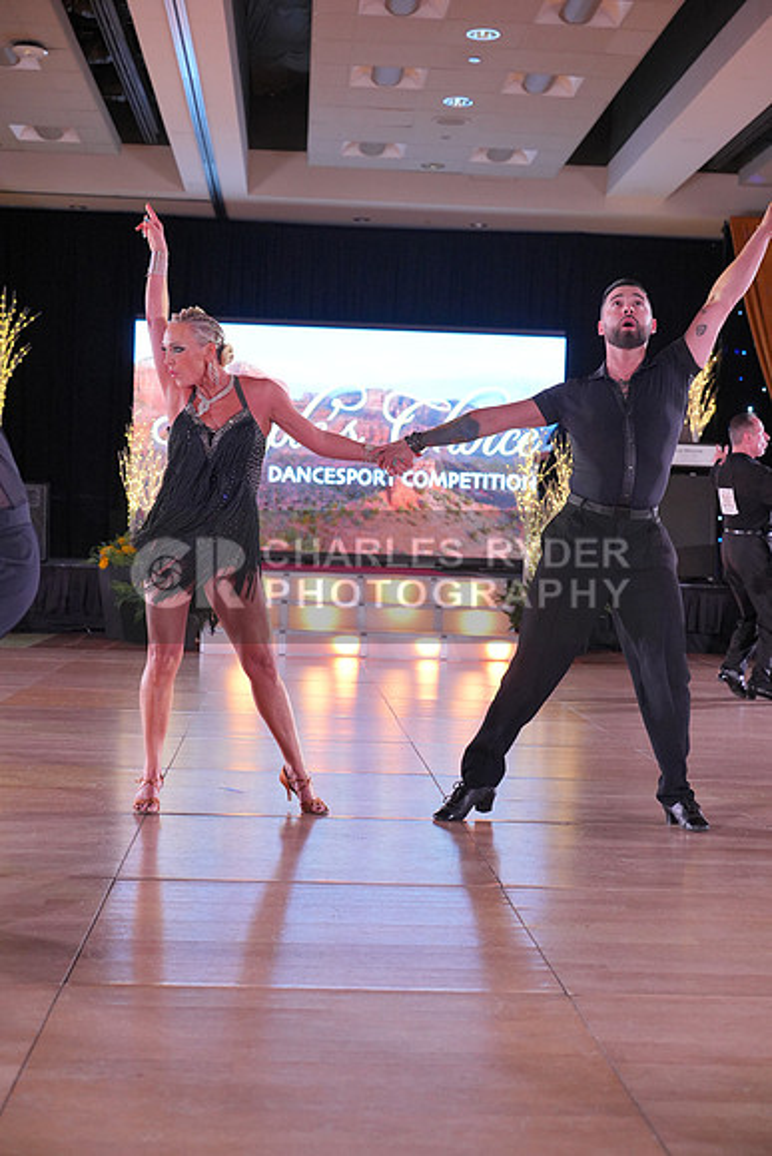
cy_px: 578
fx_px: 1607
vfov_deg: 39.6
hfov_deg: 27.0
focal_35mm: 50
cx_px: 386
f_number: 4
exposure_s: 1/400
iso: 2500
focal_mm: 50
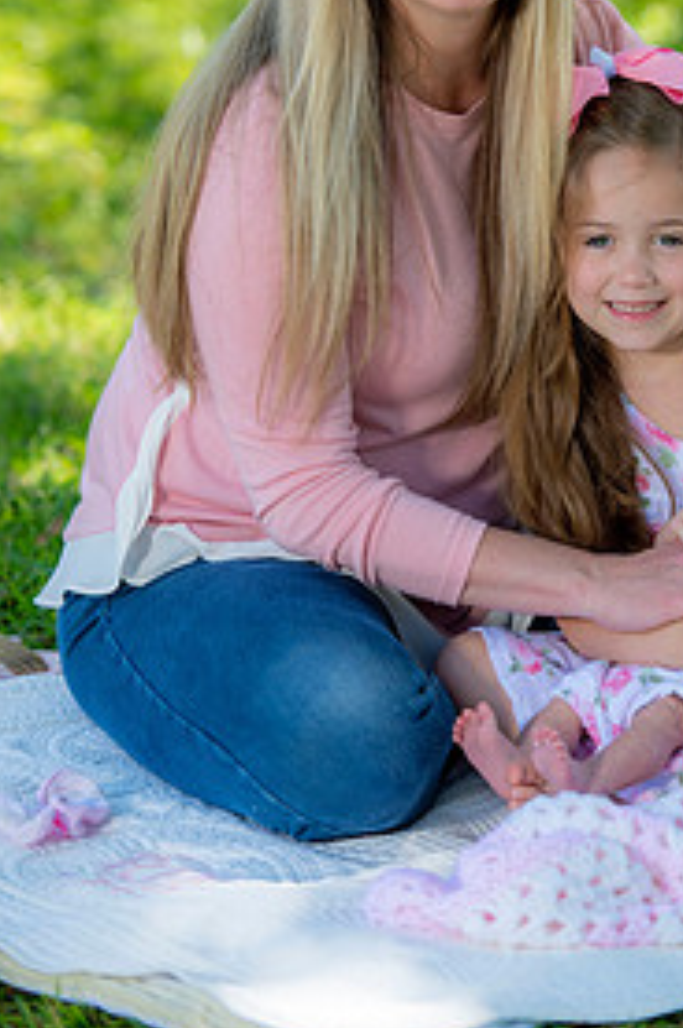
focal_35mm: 211
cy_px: 278
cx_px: 518
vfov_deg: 9.7
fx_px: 6019
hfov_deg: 6.5
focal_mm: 130
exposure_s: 1/250
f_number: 2.8
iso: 100
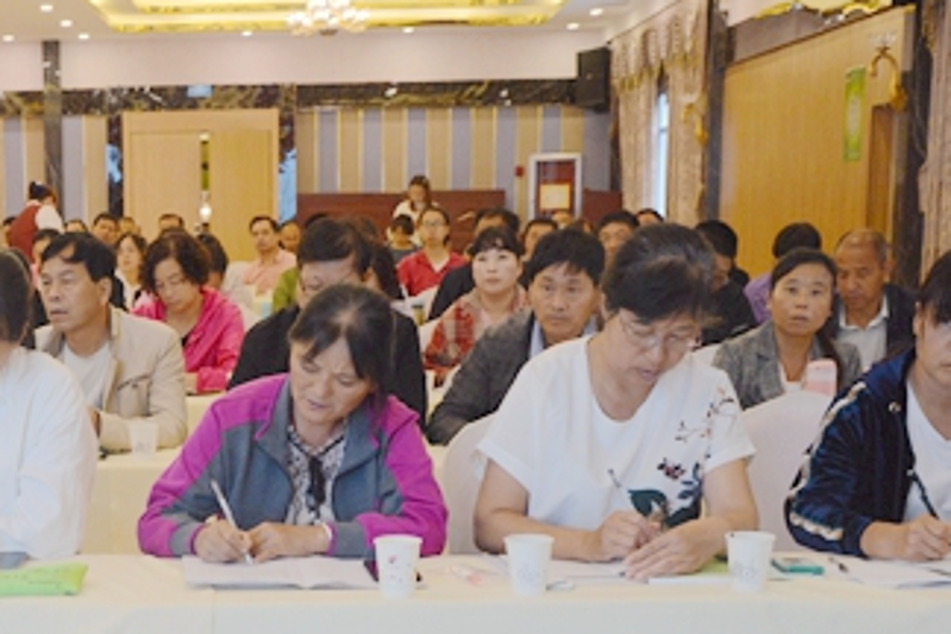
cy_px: 581
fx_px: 1954
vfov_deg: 18.1
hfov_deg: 26.7
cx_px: 156
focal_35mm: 74
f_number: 4
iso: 500
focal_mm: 25
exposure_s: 1/60
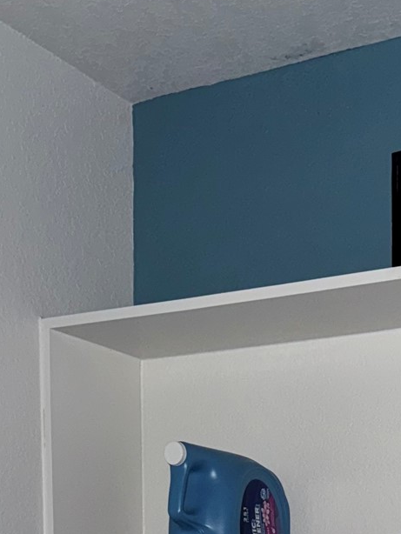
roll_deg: -0.6
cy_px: 780
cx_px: 291
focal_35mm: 80
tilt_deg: -6.2
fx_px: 1235
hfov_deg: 18.4
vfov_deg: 21.0
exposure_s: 1/4
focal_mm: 6.76
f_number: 1.78
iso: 100
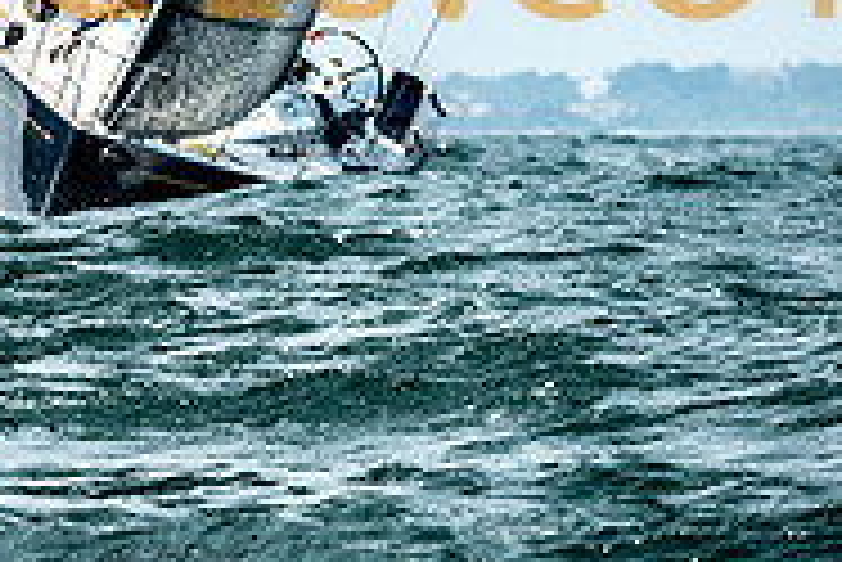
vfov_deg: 2.6
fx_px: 12195
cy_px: -72
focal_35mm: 521
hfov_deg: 3.9
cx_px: -342
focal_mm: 165
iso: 320
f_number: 5
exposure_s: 1/3200
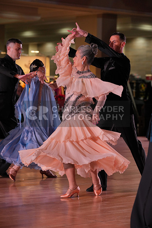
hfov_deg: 11.6
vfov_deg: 17.3
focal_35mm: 118
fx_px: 747
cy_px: 114
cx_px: 76
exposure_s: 1/400
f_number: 4
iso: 1000
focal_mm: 118
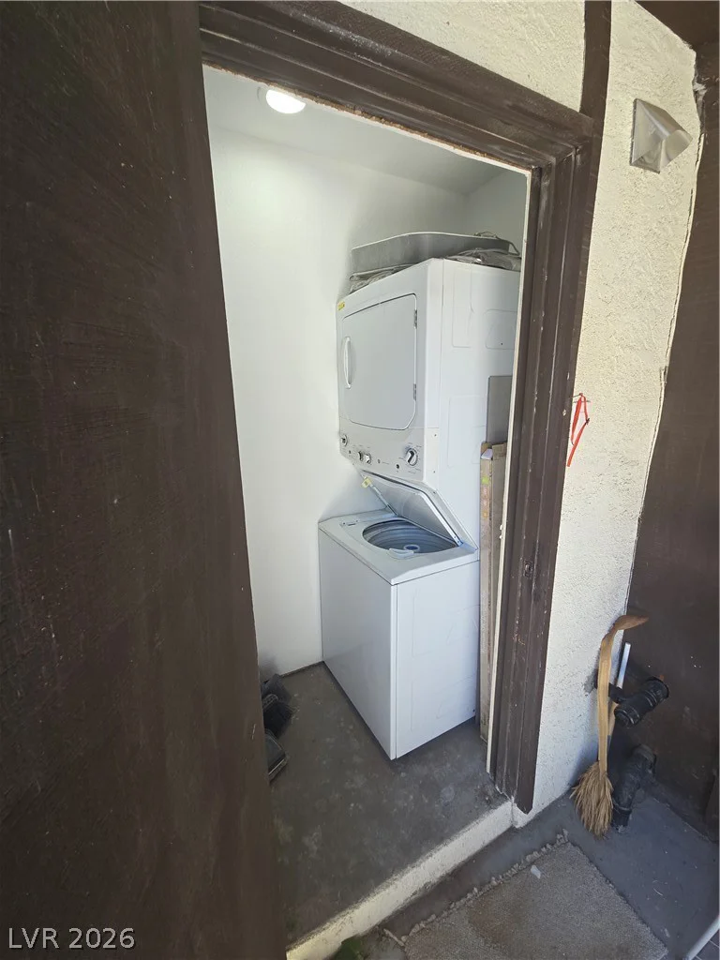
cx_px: 360
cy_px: 480
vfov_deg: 106.2
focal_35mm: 13
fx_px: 361
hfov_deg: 89.9
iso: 80
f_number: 2.2
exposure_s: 1/120
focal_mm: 2.2
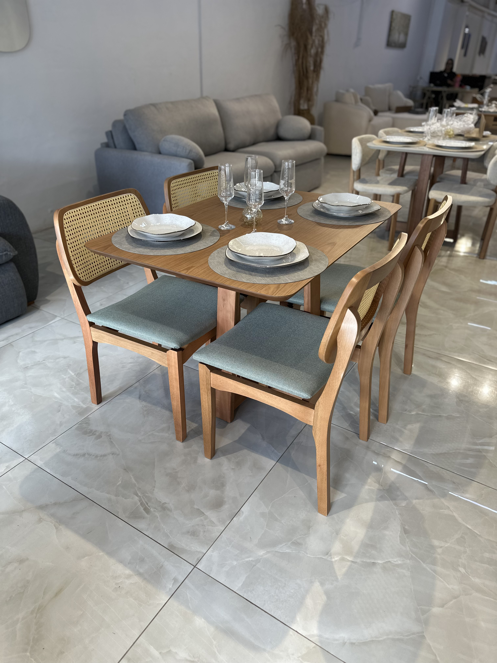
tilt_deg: -29.5
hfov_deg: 56.8
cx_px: 248
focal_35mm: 24
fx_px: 459
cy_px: 332
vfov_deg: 71.6
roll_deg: -2.3
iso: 64
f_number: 1.78
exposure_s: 1/120
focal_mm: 6.86
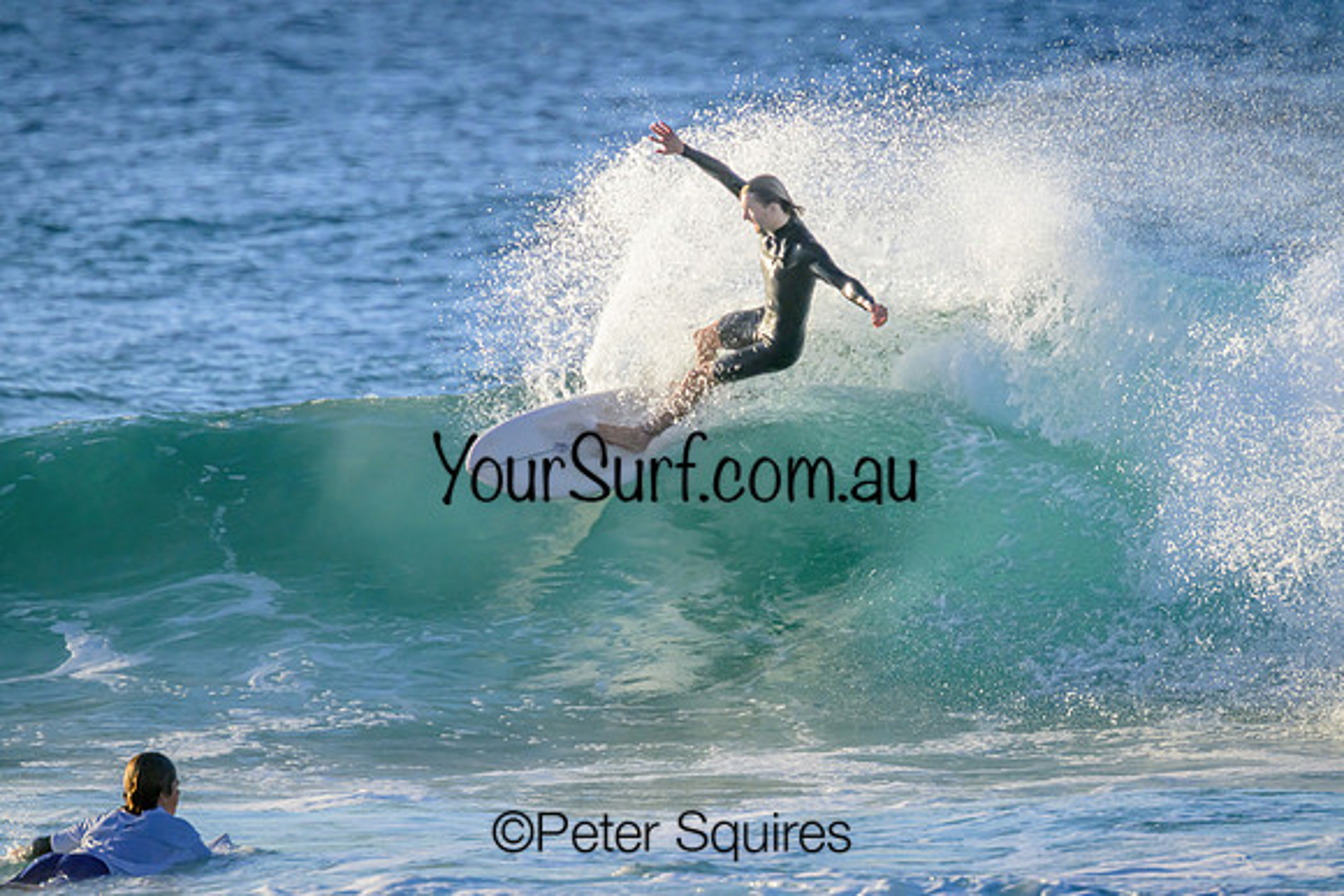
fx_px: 26138
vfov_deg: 2.0
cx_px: 672
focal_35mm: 700
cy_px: 448
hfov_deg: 2.9
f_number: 11
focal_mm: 700
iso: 1800
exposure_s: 1/2000
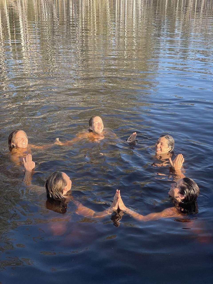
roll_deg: -0.7
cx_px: 106
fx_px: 427
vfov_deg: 36.8
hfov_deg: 28.0
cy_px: 142
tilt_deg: -21.7
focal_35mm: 52
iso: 25
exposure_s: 1/350
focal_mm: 6
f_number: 2
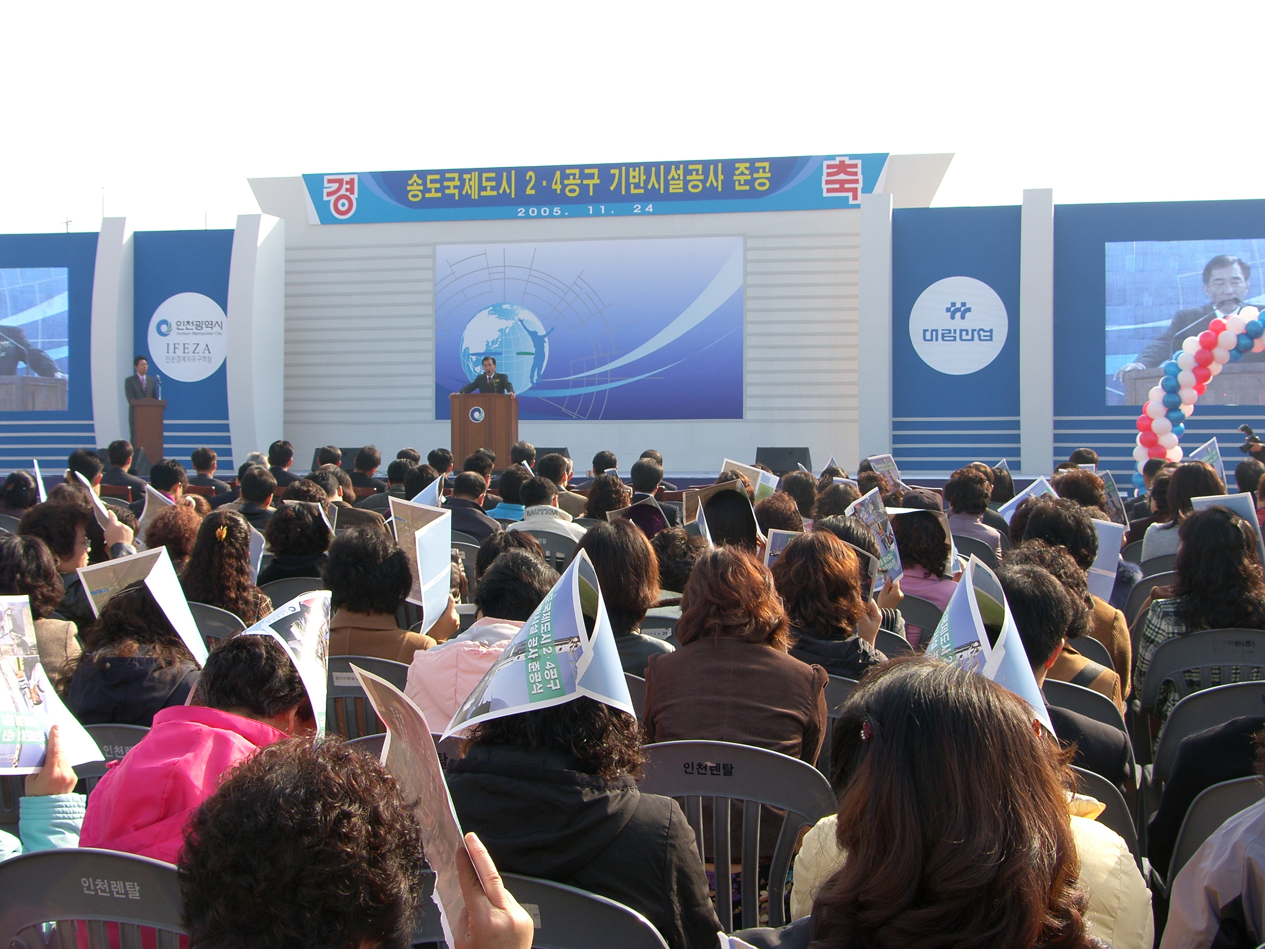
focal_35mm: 55
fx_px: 2010
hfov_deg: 34.9
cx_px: 632
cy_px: 474
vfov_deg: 26.6
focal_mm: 14.2
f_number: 5
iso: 50
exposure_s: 1/200
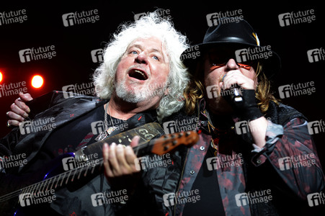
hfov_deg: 17.7
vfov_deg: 11.8
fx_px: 1046
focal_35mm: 116
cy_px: 108
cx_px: 162
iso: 800
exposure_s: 1/200
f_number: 2.8
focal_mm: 116
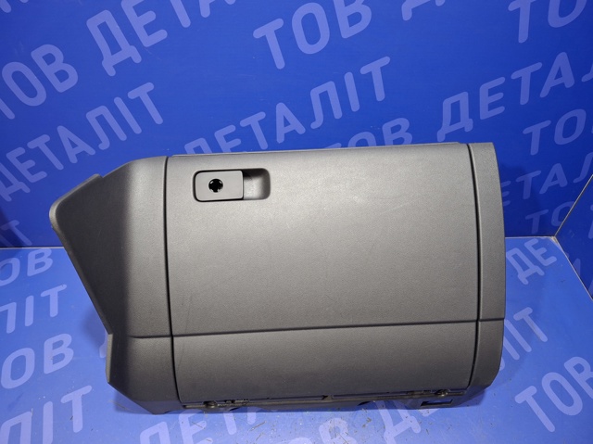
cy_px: 222
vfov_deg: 54.8
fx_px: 428
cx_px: 296
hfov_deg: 69.4
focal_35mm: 25
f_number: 1.8
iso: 250
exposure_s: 1/24
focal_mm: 4.69
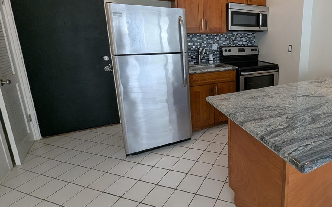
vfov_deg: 58.9
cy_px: 78
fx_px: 181
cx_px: 238
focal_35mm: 20
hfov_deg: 80.2
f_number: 2.2
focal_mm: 1.95
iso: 218
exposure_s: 1/120
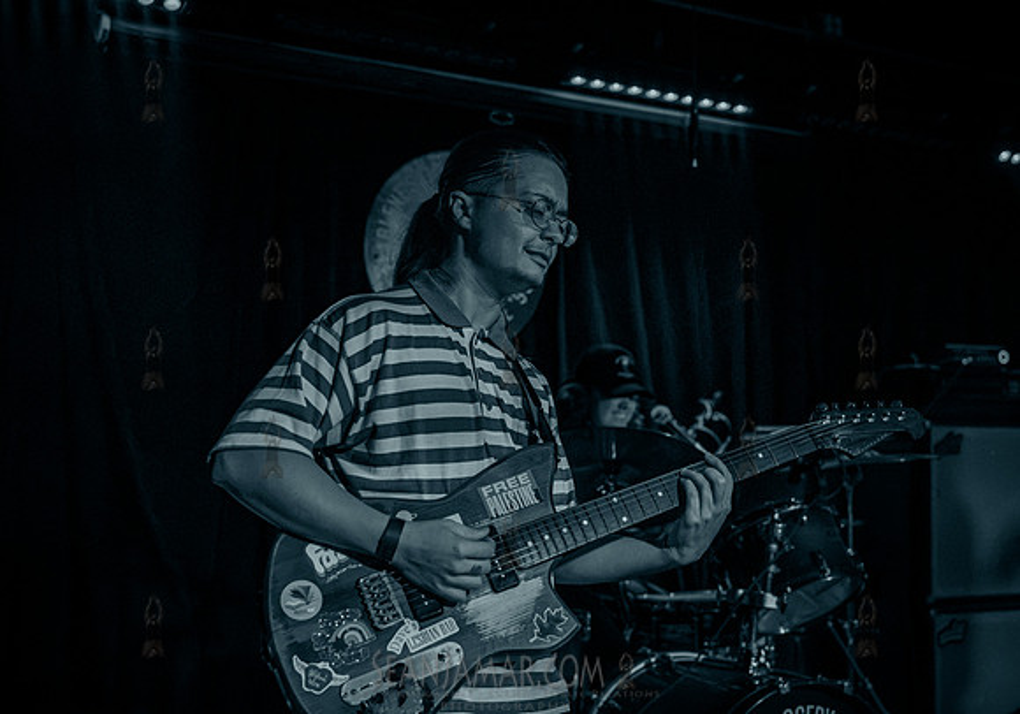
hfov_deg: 41.2
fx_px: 1354
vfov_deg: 29.5
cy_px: 345
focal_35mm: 47
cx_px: 554
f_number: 3.2
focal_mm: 44
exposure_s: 1/320
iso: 16000
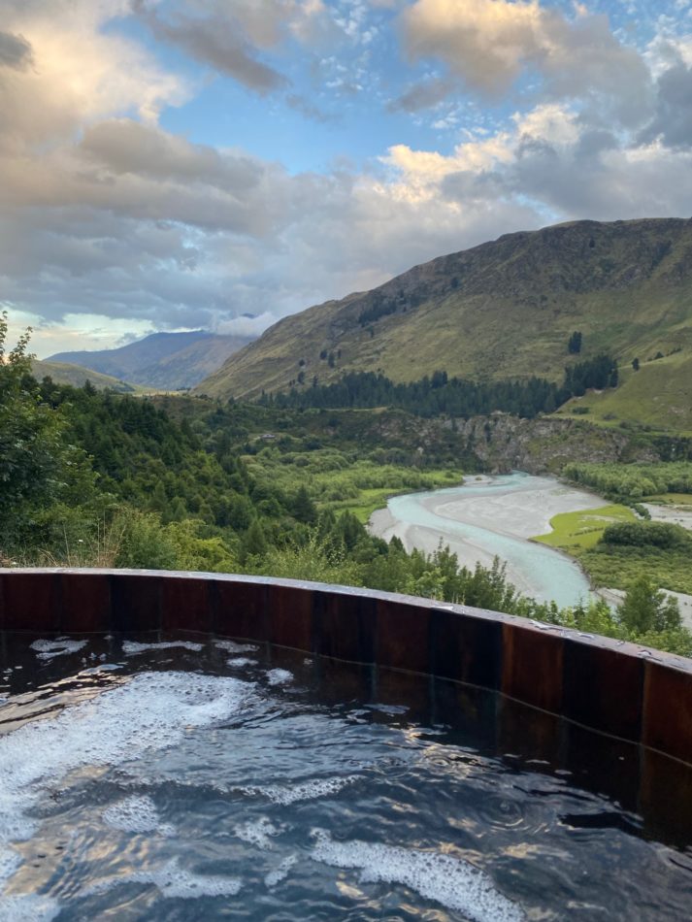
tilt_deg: -4.7
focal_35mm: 26
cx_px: 346
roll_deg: +0.3
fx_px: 693
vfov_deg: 67.3
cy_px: 461
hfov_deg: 53.1
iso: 32
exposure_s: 1/122
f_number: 1.8
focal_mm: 4.25
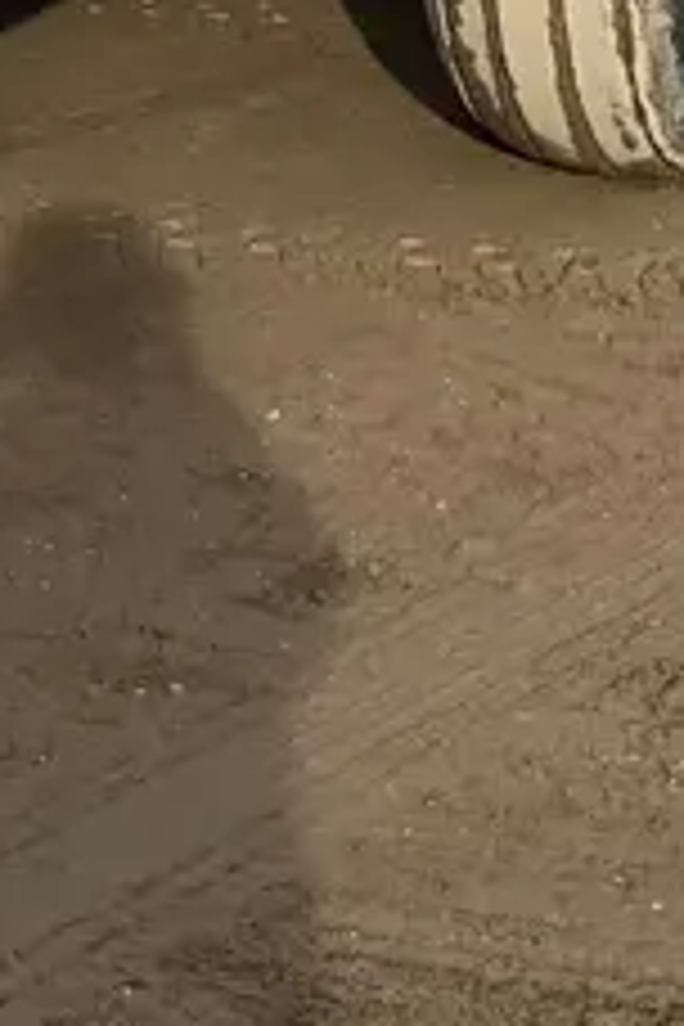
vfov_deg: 14.9
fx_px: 3619
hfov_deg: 10.6
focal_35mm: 127
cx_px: -140
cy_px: -562
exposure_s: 1/997
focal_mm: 3
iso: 25
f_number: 1.8
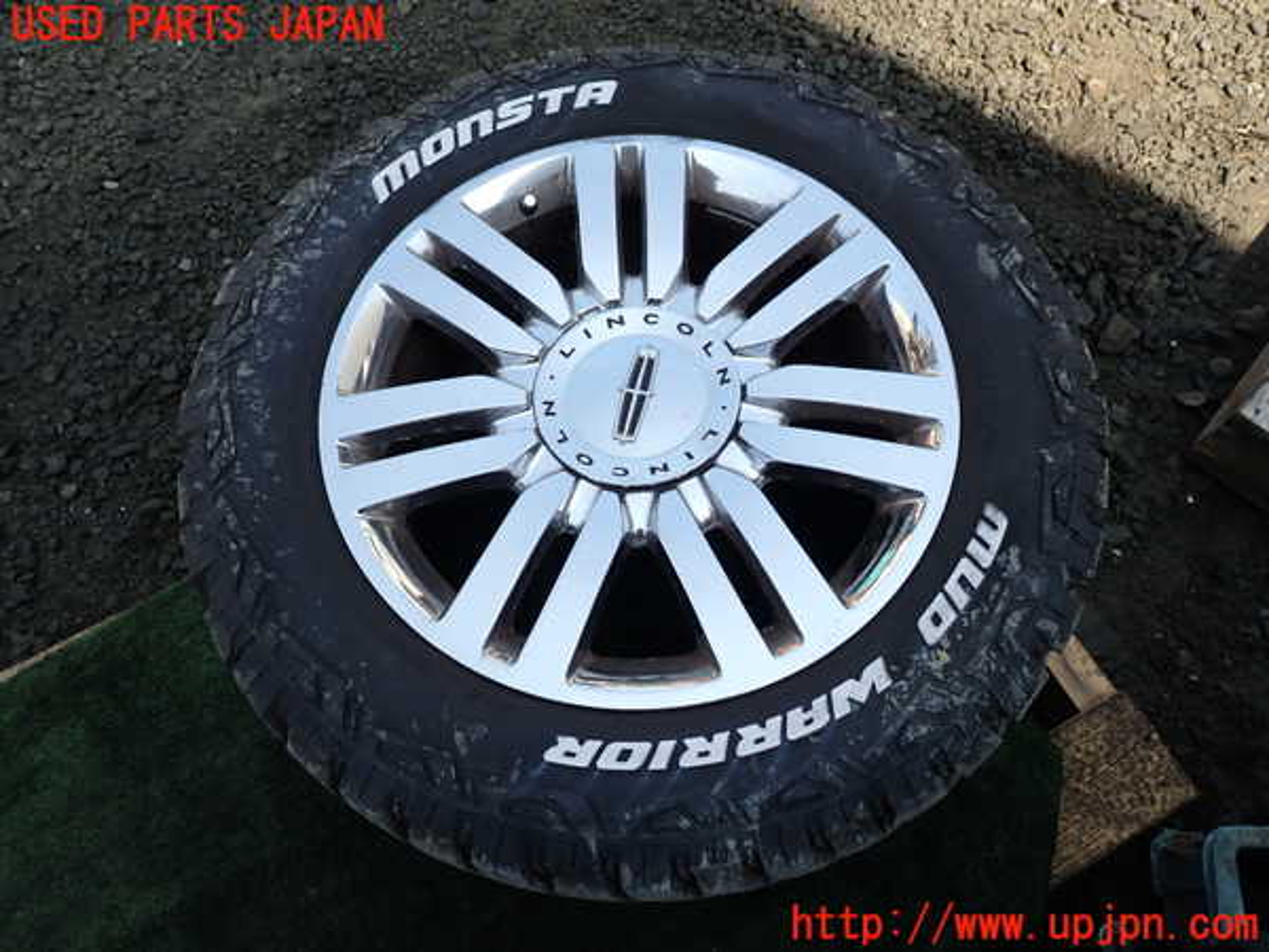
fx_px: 916
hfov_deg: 69.4
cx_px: 634
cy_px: 476
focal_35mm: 25
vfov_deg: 54.9
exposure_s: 1/500
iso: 100
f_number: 2.8
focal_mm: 4.5
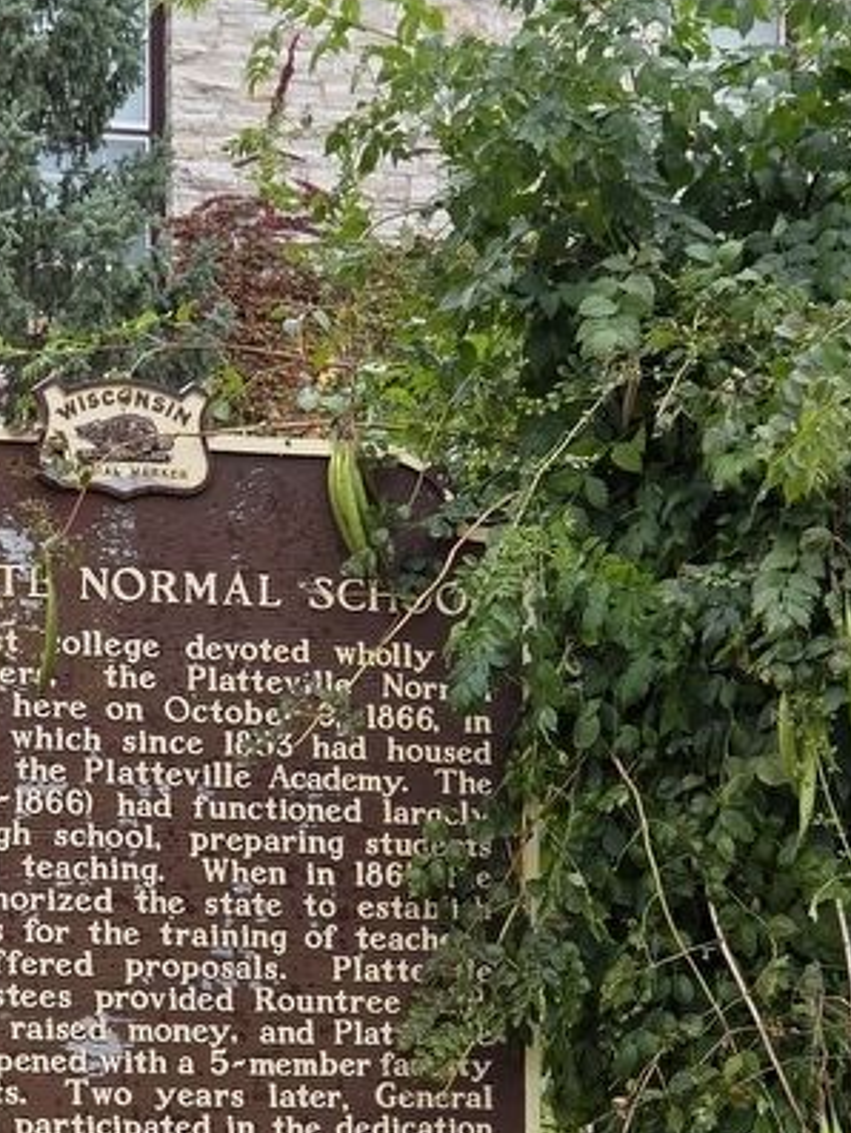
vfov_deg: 14.1
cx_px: 80
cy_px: 868
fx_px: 4554
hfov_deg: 10.6
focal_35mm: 139
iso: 25
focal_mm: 7
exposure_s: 1/216
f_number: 2.4
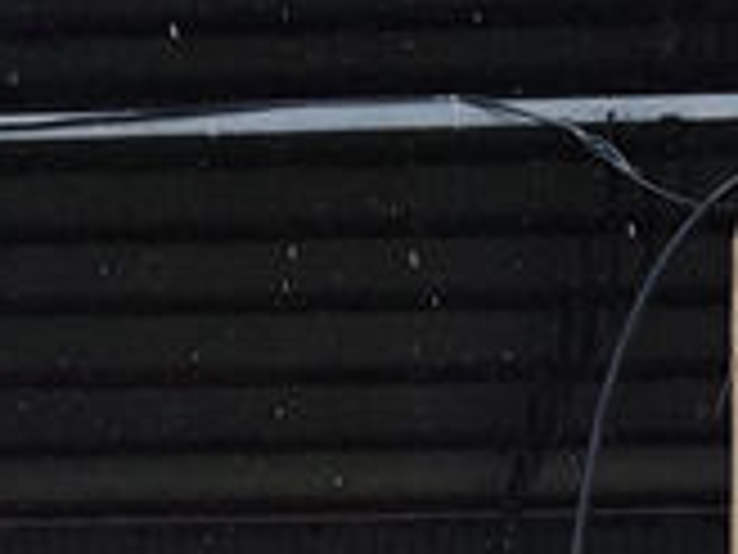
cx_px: 0
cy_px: 1531
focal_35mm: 140
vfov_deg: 9.0
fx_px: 2985
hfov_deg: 13.9
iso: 50
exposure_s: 1/1235
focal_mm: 8.67
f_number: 1.75
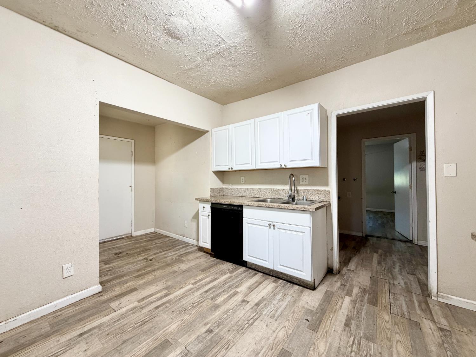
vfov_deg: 85.7
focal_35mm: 14
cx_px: 238
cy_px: 178
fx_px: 193
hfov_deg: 102.1
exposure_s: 1/120
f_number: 2.2
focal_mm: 2.22
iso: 200
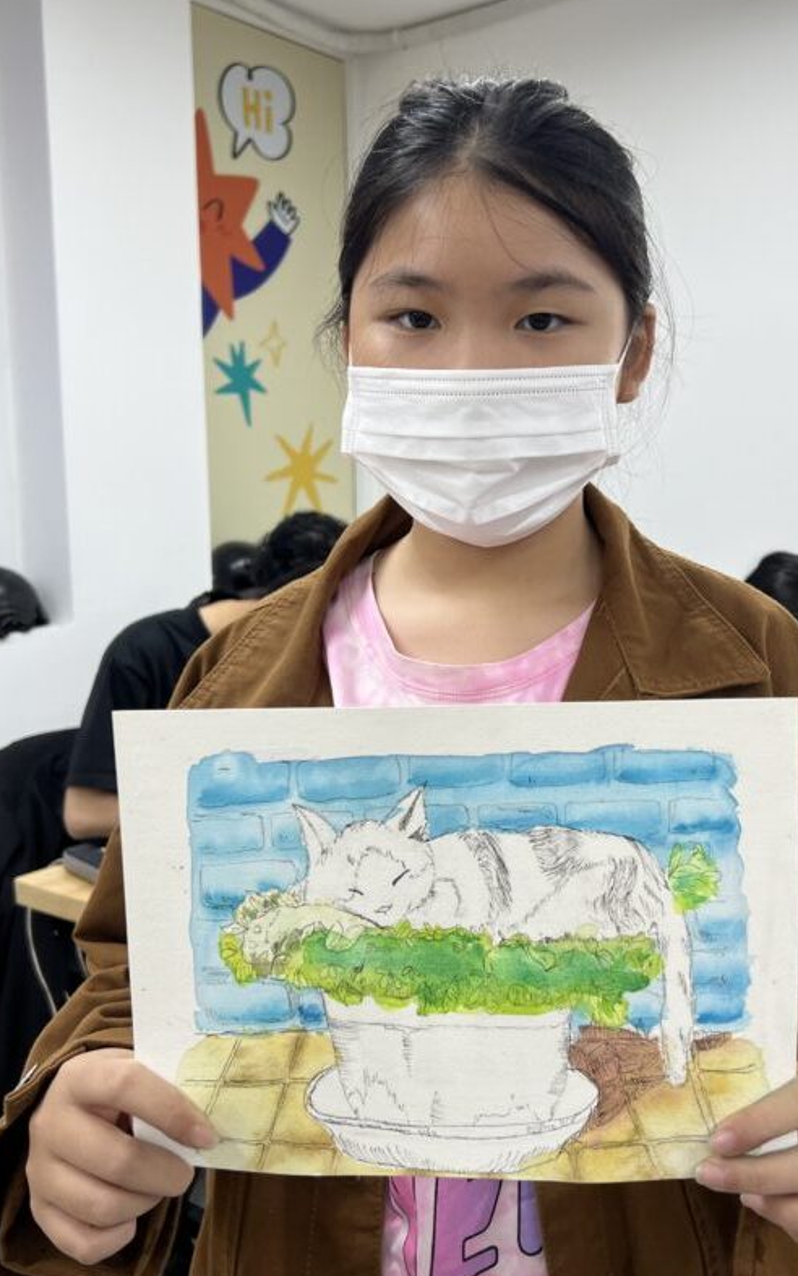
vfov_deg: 55.3
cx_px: 488
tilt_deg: -7.3
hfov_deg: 36.1
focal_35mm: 35
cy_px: 618
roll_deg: +2.5
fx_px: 1218
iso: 32
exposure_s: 1/102
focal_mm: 5.7
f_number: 1.5
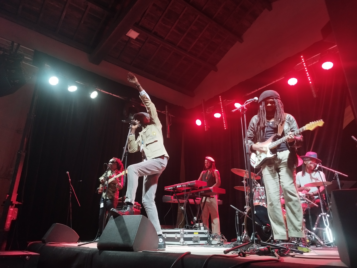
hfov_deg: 69.4
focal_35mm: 25
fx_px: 258
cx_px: 178
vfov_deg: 54.9
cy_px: 134
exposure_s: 1/20
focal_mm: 5.95
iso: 450
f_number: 1.89
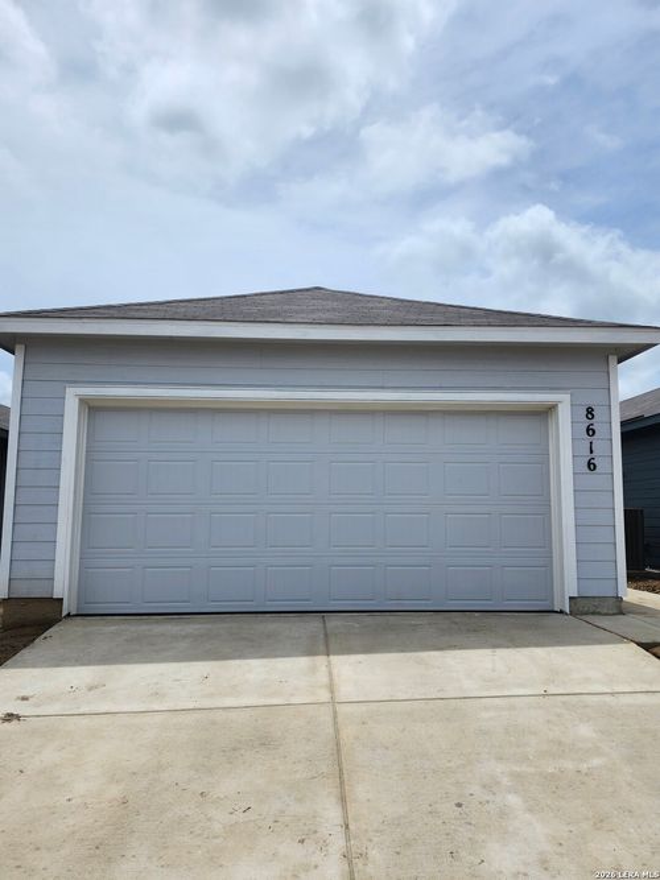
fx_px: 585
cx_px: 330
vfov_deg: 73.9
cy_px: 440
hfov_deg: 58.9
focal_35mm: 23
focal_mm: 5.54
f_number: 1.8
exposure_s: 1/4529
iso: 25
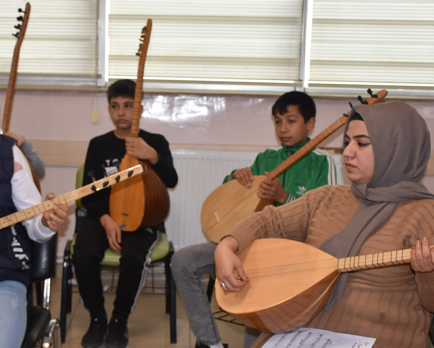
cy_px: 169
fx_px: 796
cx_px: 177
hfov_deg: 30.4
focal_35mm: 62
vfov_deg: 24.6
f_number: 3.8
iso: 400
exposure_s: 1/80
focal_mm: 26
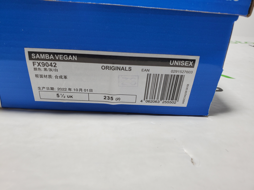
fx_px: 191
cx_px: 127
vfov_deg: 53.1
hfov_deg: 67.3
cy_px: 95
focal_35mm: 26
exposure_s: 1/164
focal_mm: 4.3
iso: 50
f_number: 2.4
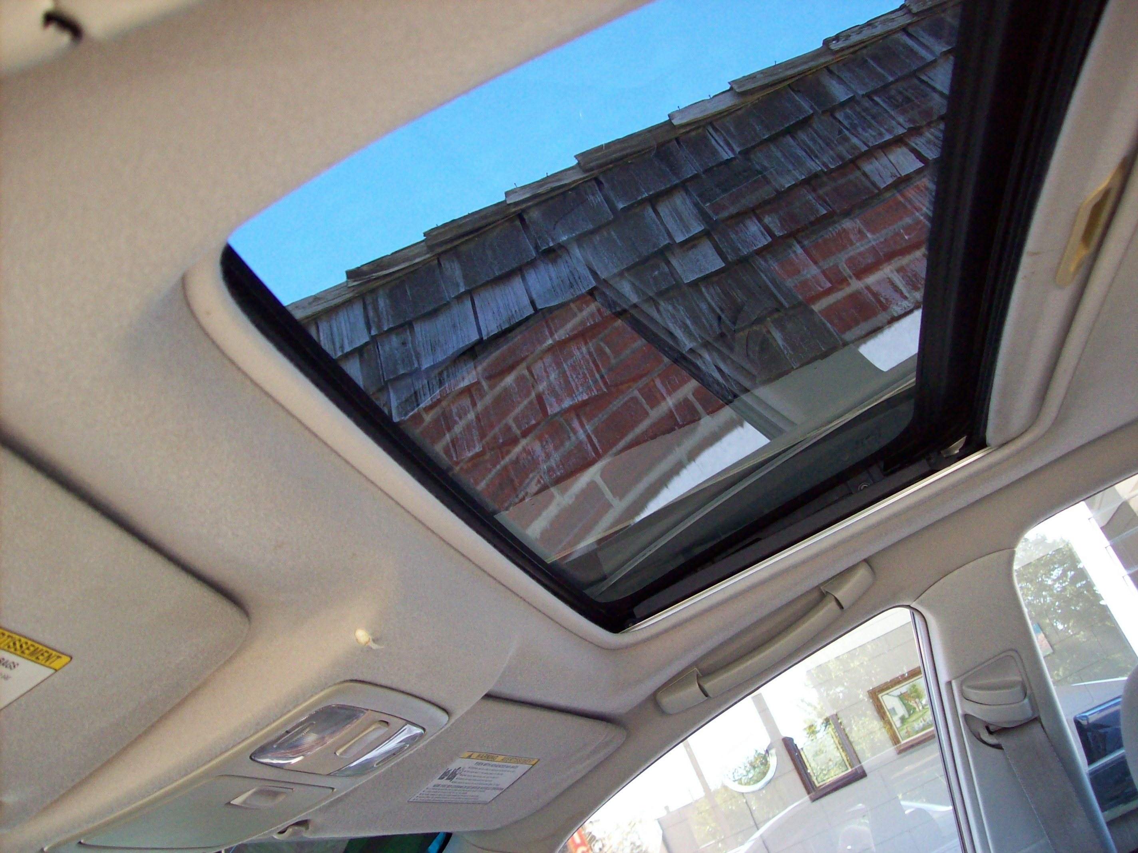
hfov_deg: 51.4
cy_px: 426
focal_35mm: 36
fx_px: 1183
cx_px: 569
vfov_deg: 39.6
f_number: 2.7
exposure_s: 1/92.7
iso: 200
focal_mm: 6
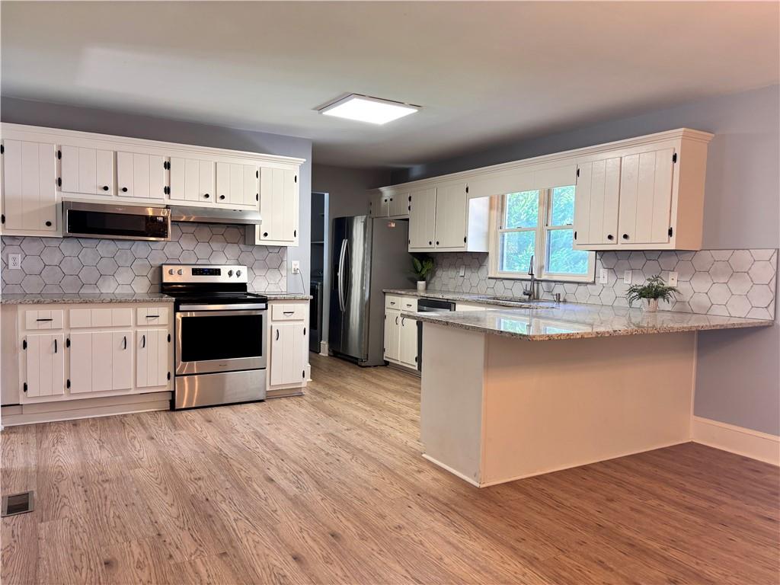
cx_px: 390
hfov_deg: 67.3
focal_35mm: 26
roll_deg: -1.3
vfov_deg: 53.1
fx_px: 586
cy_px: 292
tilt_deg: -3.0
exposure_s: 1/60
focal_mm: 5.96
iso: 80
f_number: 1.6
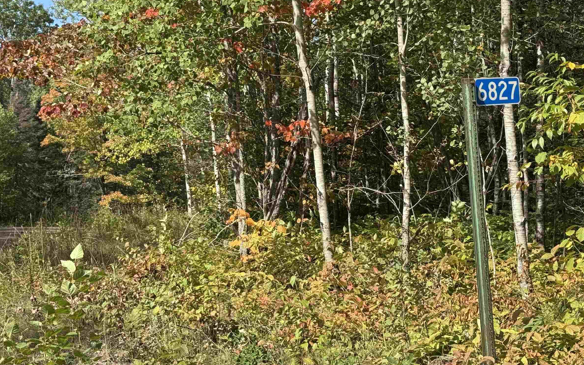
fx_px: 1050
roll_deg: -0.7
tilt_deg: +2.5
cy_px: 135
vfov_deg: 19.7
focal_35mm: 66
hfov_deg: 31.1
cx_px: 319
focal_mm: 6.76
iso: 64
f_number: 1.78
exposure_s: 1/1984
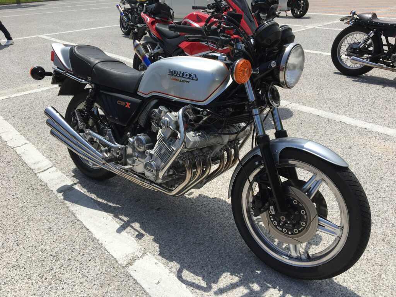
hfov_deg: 61.7
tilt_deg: -25.8
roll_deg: +3.0
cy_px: 148
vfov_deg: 48.2
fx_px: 332
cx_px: 198
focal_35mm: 29
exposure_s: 1/1923
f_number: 2.2
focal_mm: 4.15
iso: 25
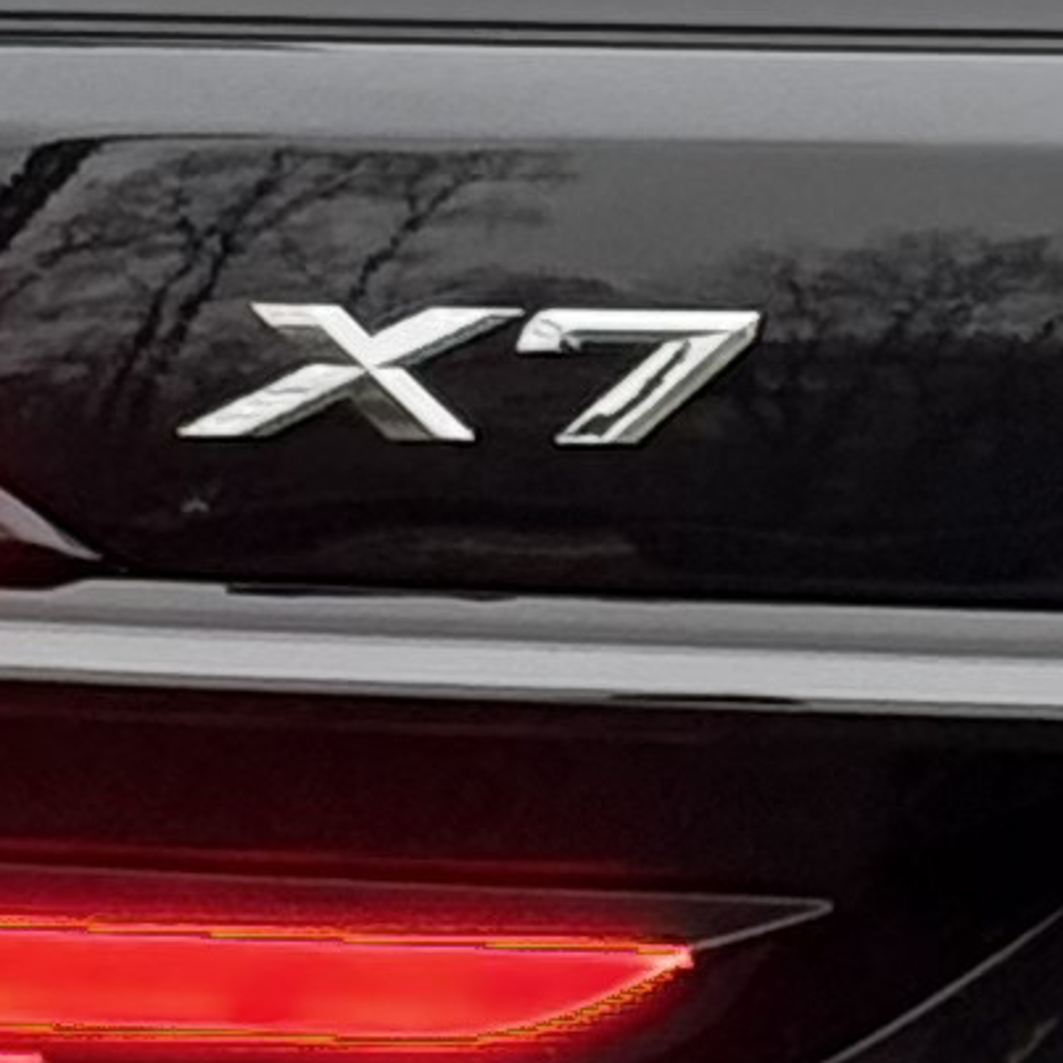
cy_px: 5
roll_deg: -0.7
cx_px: 2226
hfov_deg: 4.1
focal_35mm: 424
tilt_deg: -3.9
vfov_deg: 4.1
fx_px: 14731
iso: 160
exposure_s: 1/80
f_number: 1.78
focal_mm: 6.76
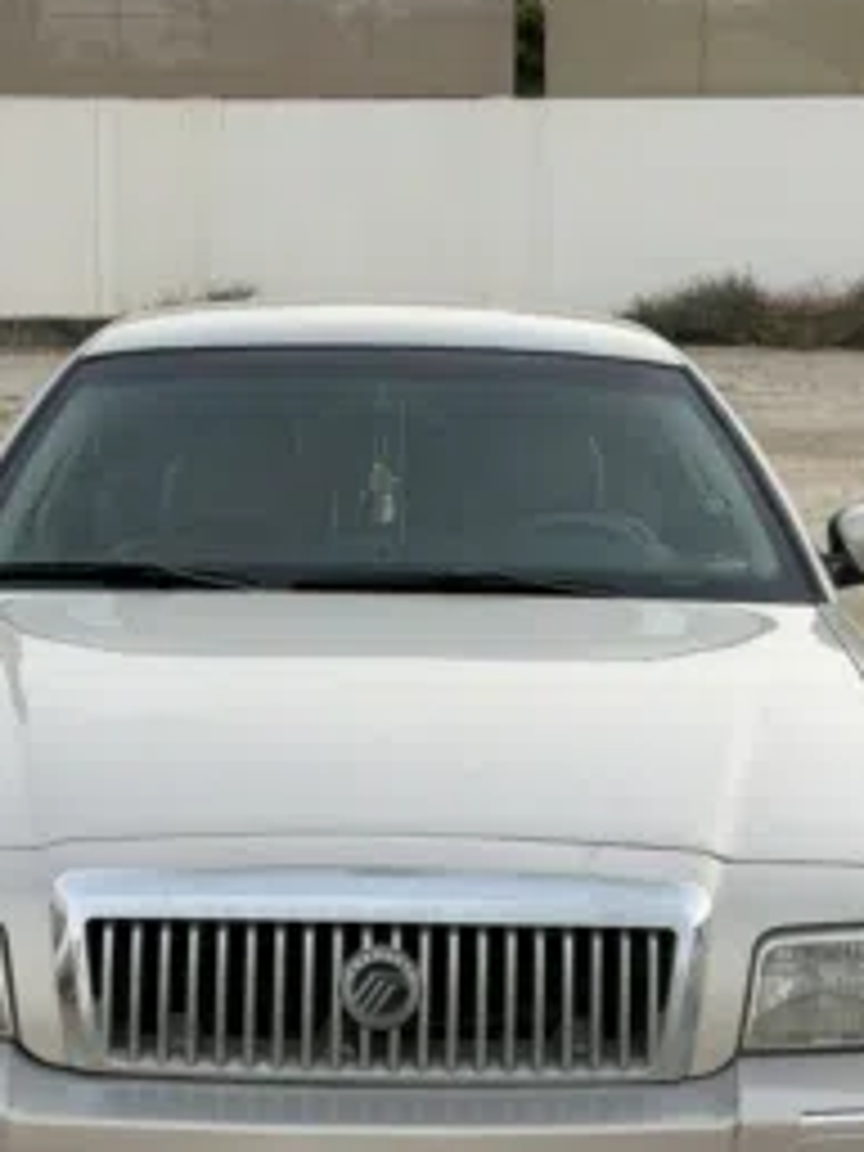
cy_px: 742
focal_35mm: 75
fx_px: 2496
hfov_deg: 19.6
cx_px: 382
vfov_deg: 25.9
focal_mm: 6.76
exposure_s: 1/114
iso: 100
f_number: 1.78
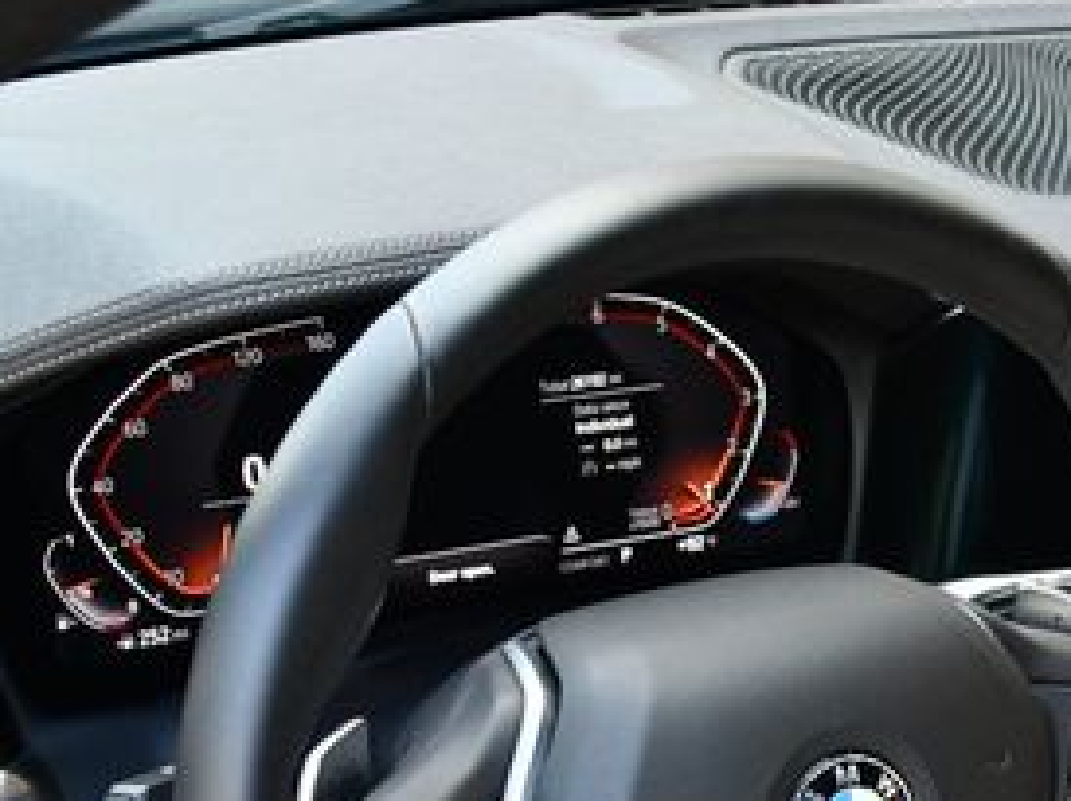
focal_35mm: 81
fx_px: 2504
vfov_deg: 17.7
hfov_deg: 23.5
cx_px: 969
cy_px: 817
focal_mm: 18
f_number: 3.5
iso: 800
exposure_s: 1/250
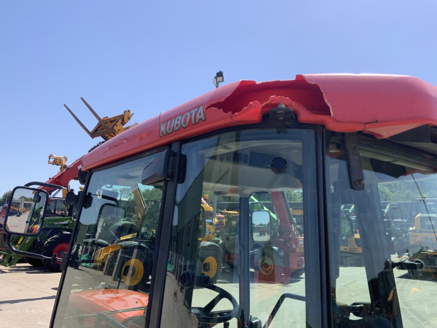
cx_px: 218
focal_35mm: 29
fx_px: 366
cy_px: 164
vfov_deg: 48.2
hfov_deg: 61.7
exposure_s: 1/1490
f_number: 1.8
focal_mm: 3
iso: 16
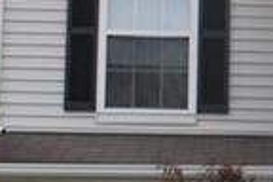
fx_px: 1615
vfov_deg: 6.4
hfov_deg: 9.5
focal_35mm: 213
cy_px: 85
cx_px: 375
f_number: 5.6
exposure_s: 1/125
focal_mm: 20
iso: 140
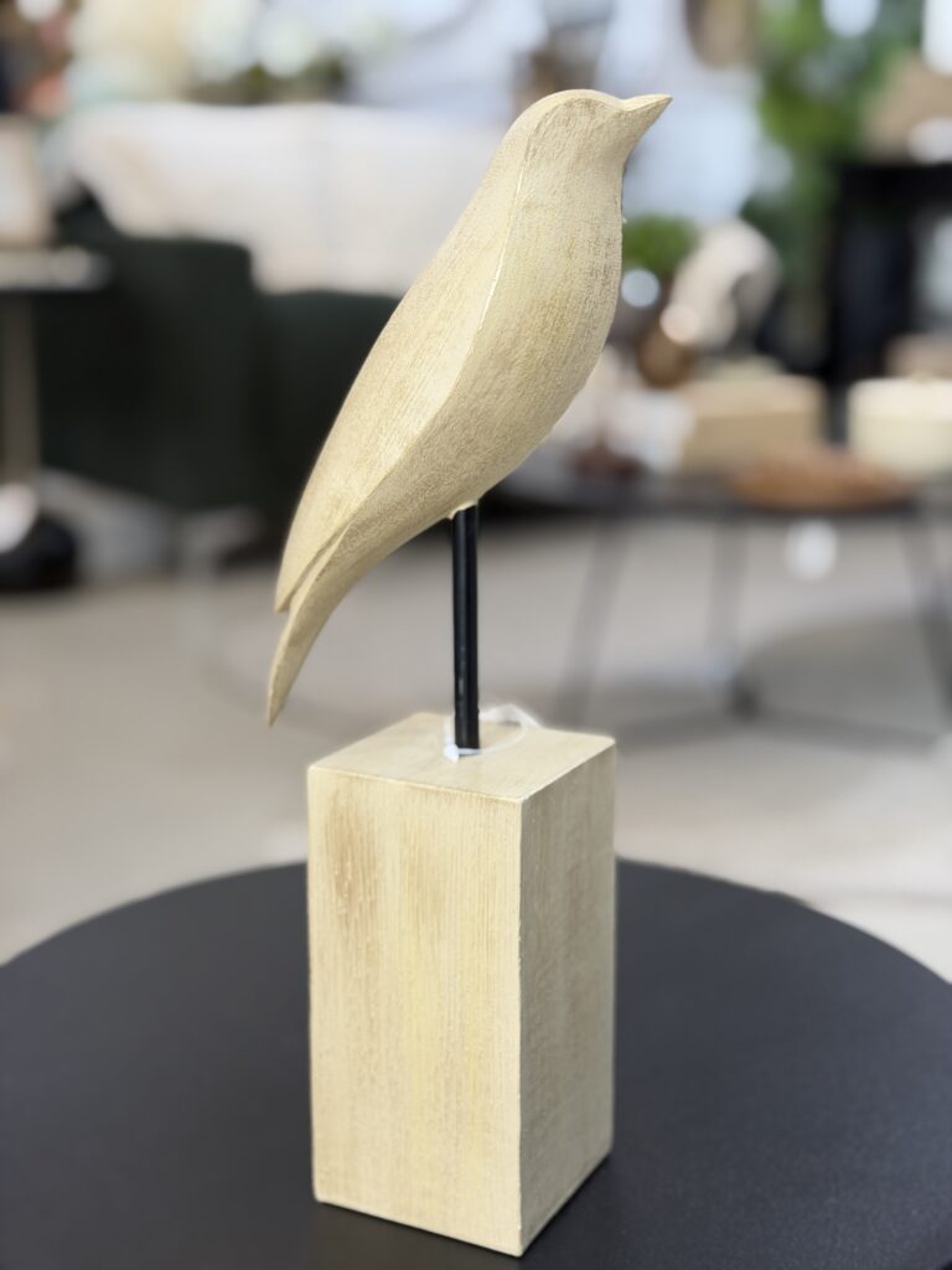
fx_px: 1760
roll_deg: -1.3
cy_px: 635
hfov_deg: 30.3
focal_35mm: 48
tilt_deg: -14.0
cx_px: 476
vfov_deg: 39.7
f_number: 1.78
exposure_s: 1/60
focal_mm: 6.76
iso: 100
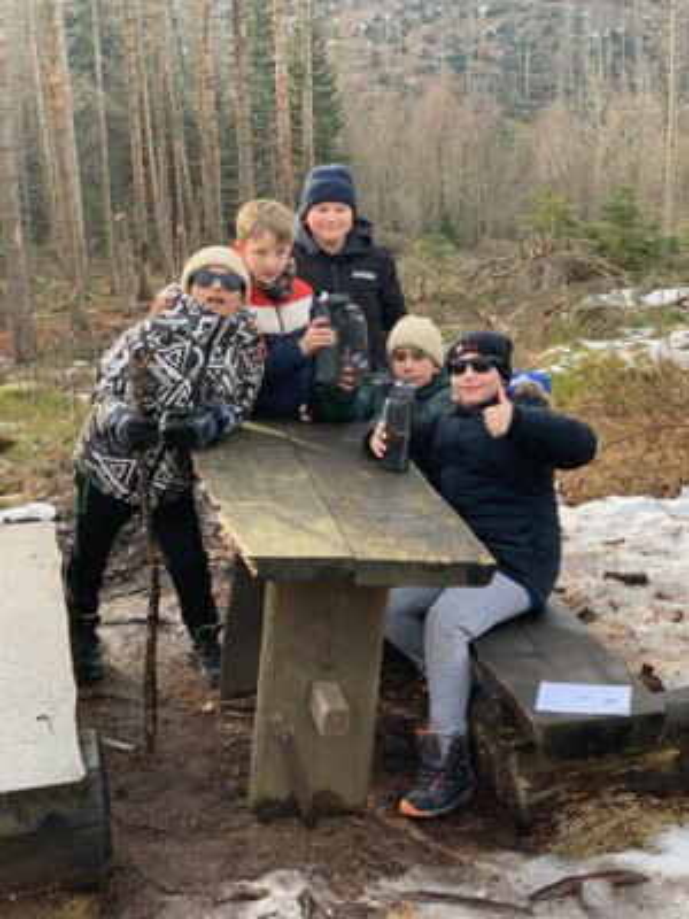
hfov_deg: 28.0
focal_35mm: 52
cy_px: 460
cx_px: 344
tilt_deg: -18.8
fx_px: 1380
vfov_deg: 36.8
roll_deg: +0.3
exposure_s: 1/122
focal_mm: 6
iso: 25
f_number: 2.4
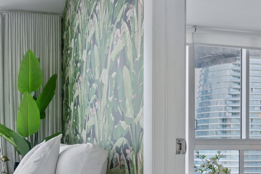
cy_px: 160
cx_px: 39
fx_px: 326
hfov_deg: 41.1
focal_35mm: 45
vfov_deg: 28.6
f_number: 8
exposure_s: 1/50
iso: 400
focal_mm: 16
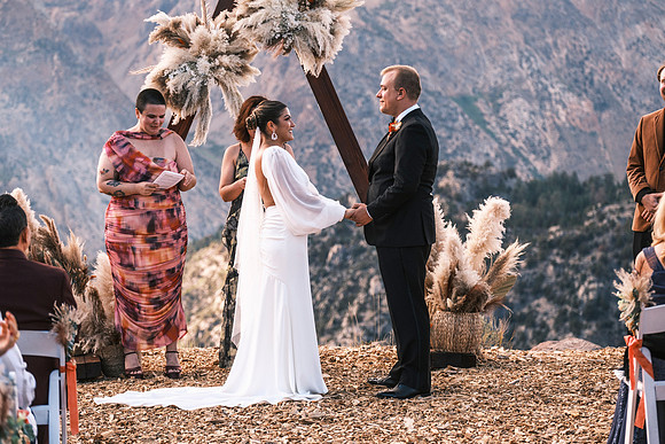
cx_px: 332
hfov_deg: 19.8
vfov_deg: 13.3
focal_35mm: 103
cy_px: 222
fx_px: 1903
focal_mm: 68.7
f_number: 2.8
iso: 400
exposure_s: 1/1250
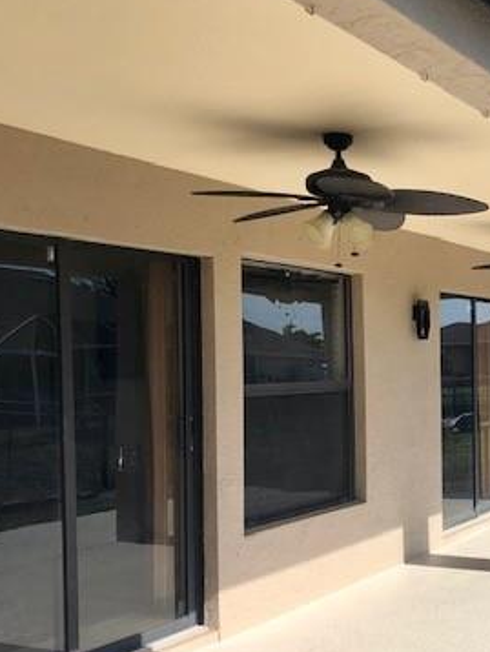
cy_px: 386
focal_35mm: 50
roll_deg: +1.6
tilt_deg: -1.9
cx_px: 485
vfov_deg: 38.0
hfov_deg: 27.5
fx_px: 943
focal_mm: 3.99
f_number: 1.8
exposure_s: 1/1946
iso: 20
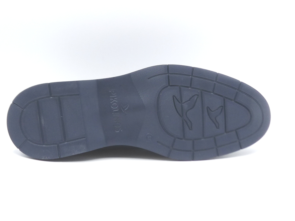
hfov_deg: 38.2
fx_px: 426
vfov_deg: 29.1
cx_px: 148
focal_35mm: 50
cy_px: 110
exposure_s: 1/160
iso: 100
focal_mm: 4.9
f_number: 4
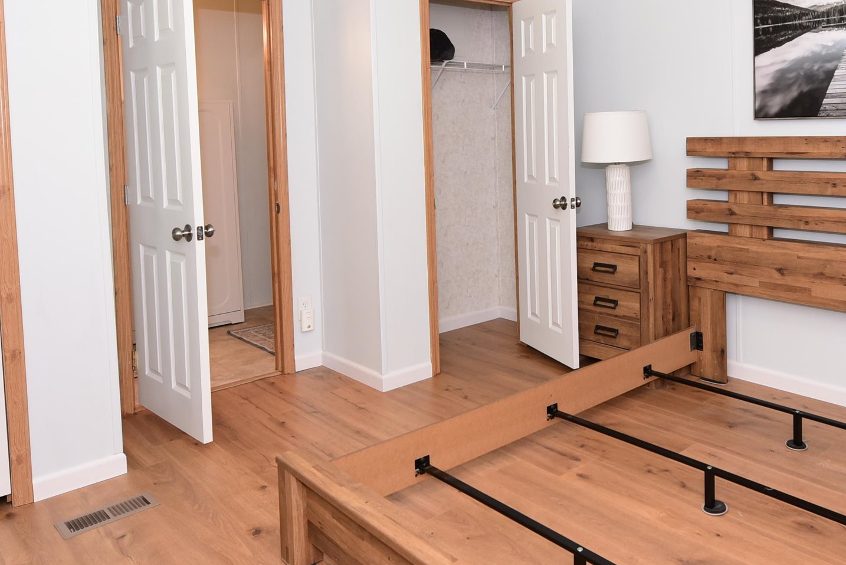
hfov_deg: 60.5
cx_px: 562
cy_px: 165
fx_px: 705
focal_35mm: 30
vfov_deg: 42.7
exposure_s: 1/60
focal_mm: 14
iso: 800
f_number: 4.5
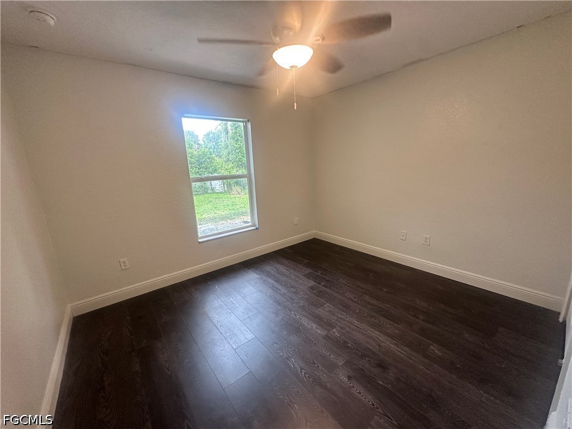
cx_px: 286
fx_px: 231
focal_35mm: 14
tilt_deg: -12.4
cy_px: 214
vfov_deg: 85.7
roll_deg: +2.6
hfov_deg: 102.1
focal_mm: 2.22
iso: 250
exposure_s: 1/120
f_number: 2.2
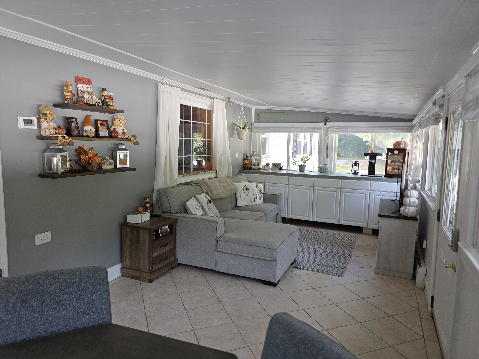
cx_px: 240
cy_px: 180
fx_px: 318
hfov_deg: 73.9
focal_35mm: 23
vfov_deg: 58.9
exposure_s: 1/182
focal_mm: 6.3
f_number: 1.7
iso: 100
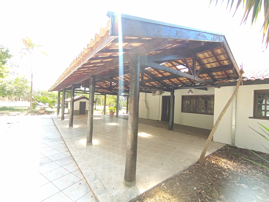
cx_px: 134
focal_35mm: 16
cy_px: 101
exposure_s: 1/155
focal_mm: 1.65
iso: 52
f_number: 2.2
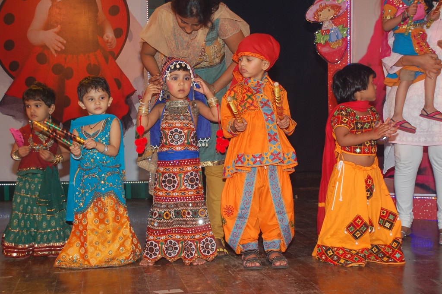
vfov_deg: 28.0
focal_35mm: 48
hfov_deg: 41.1
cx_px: 221
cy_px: 147
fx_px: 589
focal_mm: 32
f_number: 5.6
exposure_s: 1/125
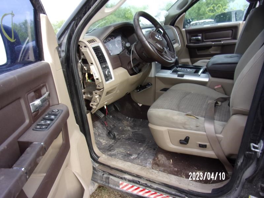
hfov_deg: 71.6
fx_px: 183
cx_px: 132
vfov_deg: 56.8
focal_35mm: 24
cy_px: 99
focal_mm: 4.3
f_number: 3.3
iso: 80
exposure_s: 1/56
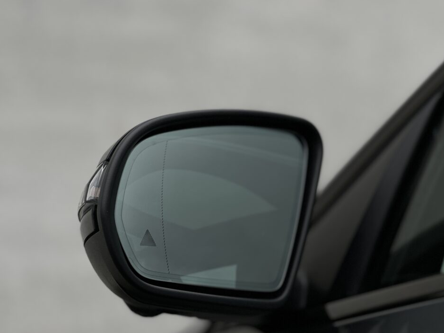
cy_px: 180
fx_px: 1077
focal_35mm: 84
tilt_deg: +10.5
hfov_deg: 23.3
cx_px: 224
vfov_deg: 17.6
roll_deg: -0.8
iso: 25
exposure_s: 1/121
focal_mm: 9
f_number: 2.8
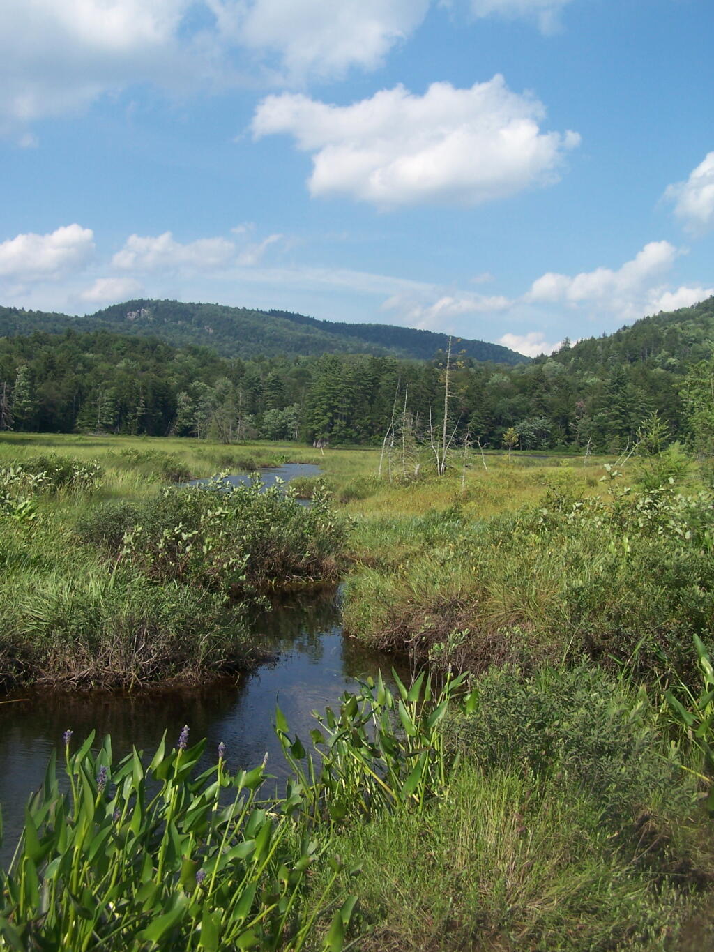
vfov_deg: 49.0
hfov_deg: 37.7
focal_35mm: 38
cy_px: 476
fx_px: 1045
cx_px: 357
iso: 80
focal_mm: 6.3
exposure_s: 1/800
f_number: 4
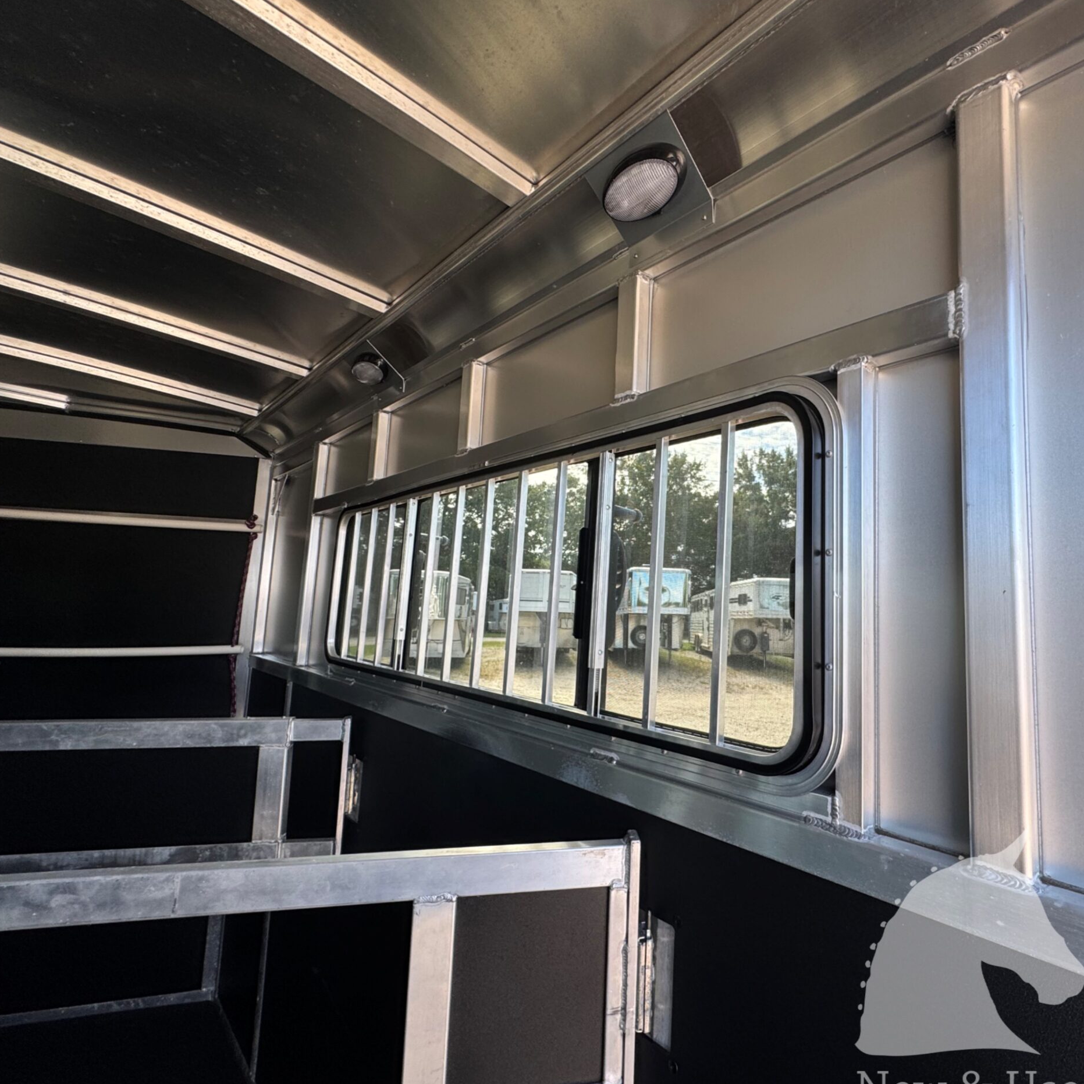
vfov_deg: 84.0
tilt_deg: +6.3
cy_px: 545
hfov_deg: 82.7
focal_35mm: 17
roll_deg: -1.4
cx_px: 664
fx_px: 602
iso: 40
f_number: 2.2
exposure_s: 1/116
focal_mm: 2.22
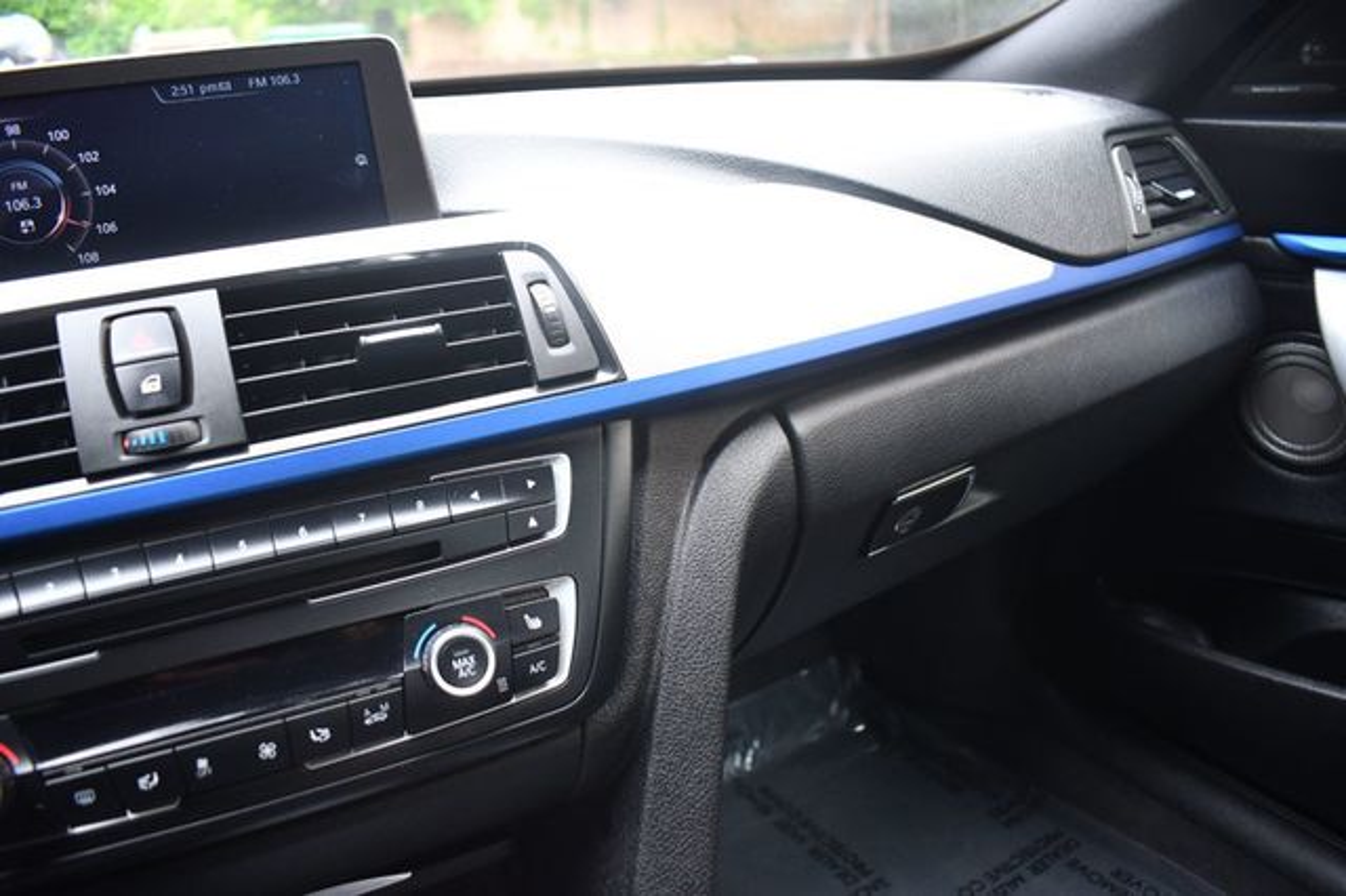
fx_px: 1009
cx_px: 673
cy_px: 448
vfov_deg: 47.9
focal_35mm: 27
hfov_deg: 67.4
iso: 1100
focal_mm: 18
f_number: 3.5
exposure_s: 1/125
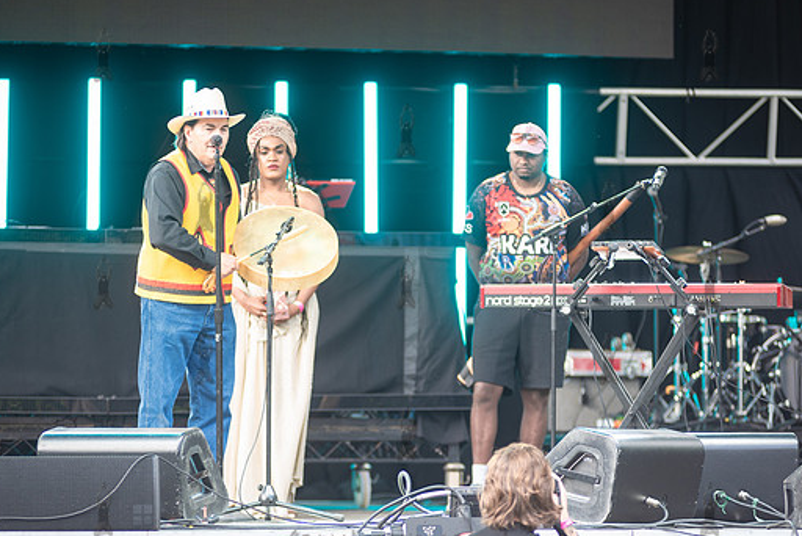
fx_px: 4480
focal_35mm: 201
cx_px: 375
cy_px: 246
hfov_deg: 10.2
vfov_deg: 6.8
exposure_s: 1/125
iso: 200
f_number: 3.5
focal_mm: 155
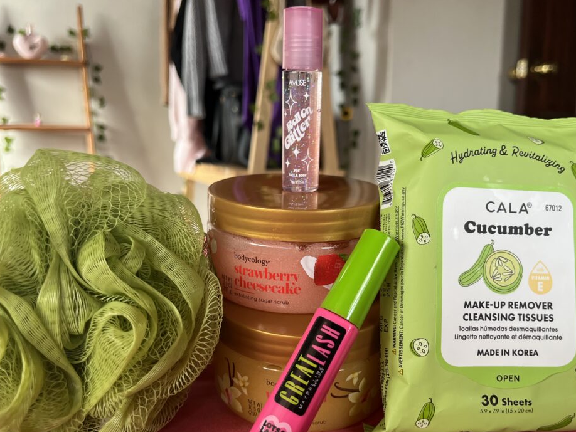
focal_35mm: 29
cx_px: 302
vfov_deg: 48.2
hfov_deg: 61.6
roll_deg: -0.3
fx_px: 483
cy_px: 238
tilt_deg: -9.5
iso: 125
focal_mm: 5.1
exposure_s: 1/121
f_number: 1.6
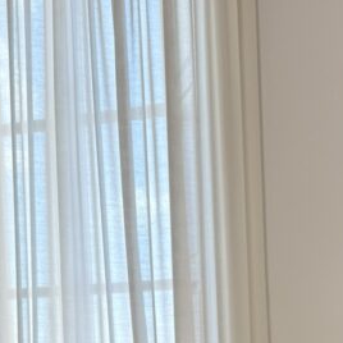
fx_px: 908
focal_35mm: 81
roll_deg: +2.4
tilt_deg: +0.2
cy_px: 427
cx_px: 257
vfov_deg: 19.9
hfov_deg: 21.2
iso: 50
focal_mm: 6.76
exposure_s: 1/132
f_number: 1.78
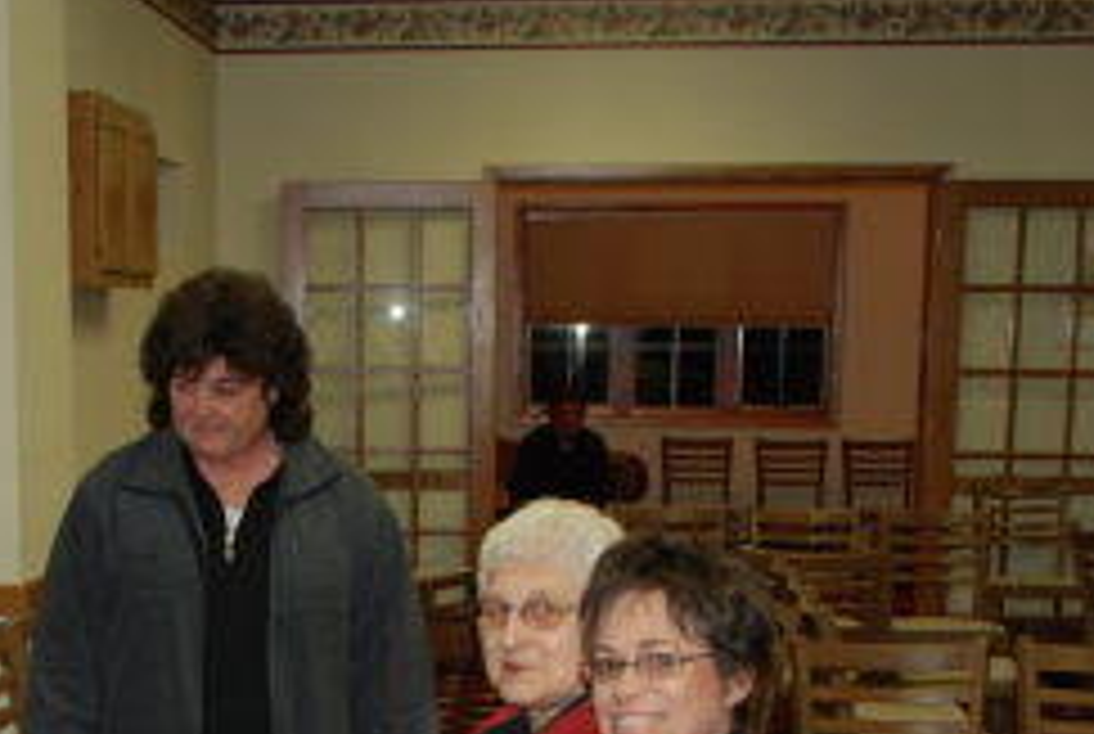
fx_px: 2405
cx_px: 230
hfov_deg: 25.2
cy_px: 869
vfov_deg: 16.6
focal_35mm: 79
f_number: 3.8
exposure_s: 1/60
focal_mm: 20
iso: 200
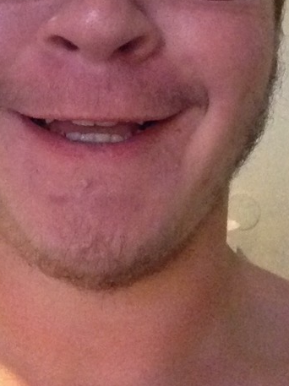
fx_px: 769
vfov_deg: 26.9
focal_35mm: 69
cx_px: 80
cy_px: 19
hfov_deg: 21.1
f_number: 2.4
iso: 640
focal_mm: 2.18
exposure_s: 1/15
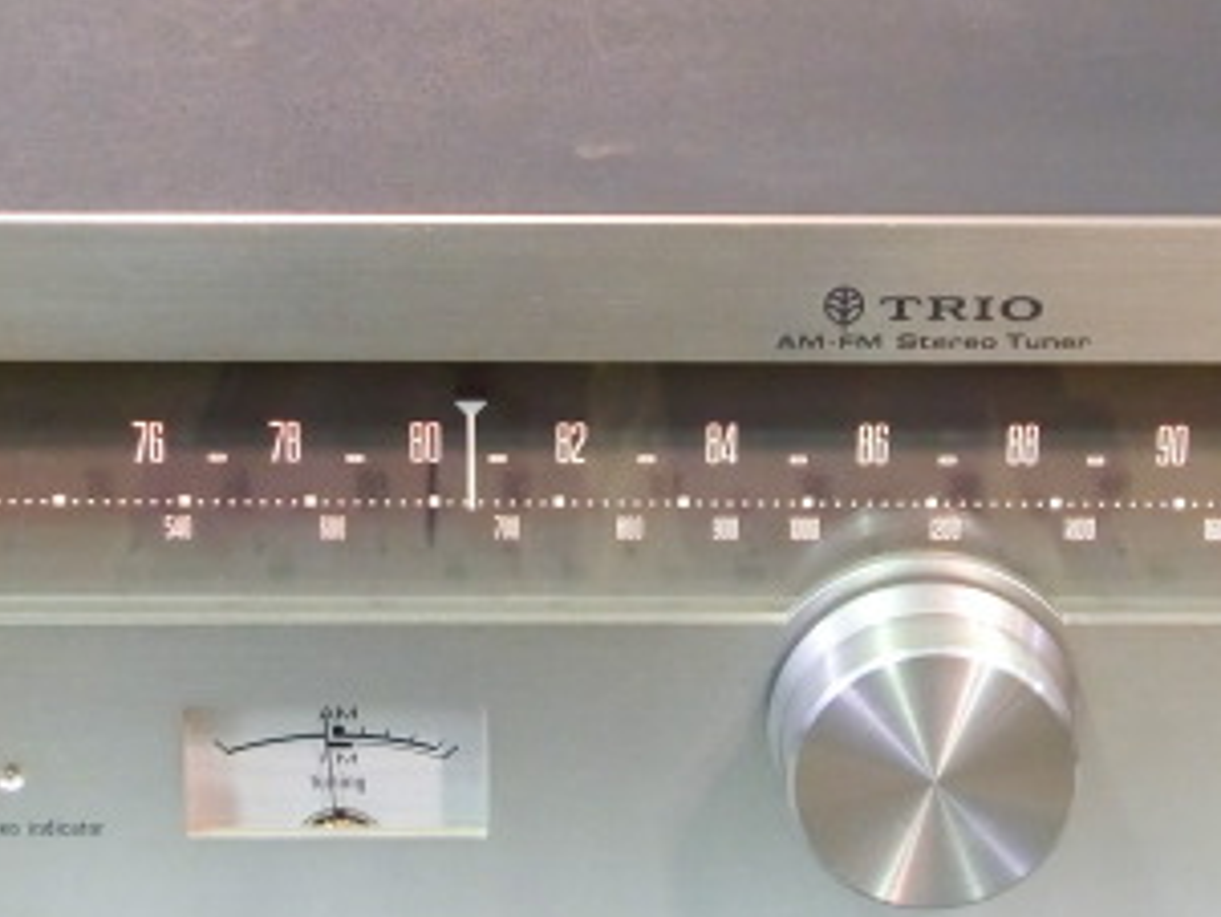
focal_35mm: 117
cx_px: 673
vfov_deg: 12.7
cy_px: 385
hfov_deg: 16.8
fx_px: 4129
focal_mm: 9.8
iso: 400
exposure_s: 1/20
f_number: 3.6
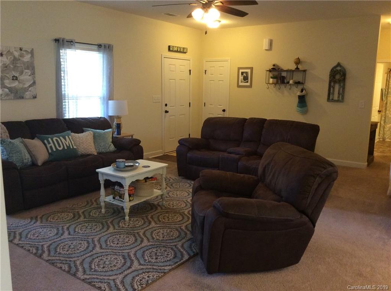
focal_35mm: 32
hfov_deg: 56.9
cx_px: 196
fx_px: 361
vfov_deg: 44.0
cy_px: 146
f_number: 2.4
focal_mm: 3.3
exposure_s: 1/24
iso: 160
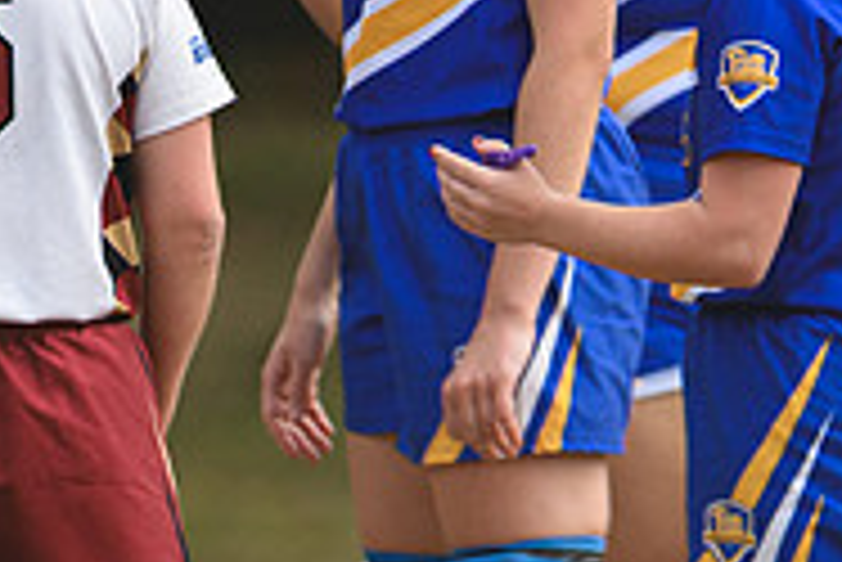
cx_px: 536
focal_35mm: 2789
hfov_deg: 0.7
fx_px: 65280
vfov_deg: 0.5
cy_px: 31
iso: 450
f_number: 6.3
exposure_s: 1/1000
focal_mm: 600
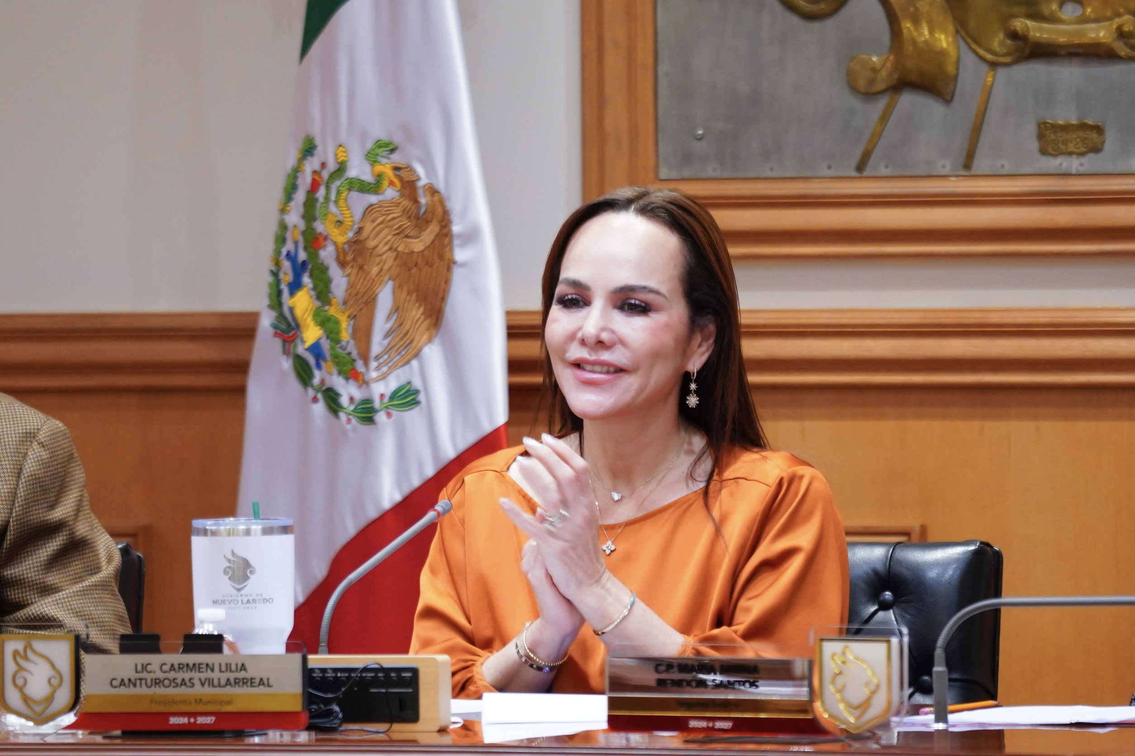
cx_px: 568
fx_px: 7976
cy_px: 378
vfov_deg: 5.4
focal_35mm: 253
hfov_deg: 8.1
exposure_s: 1/80
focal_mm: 168.9
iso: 1600
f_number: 2.8
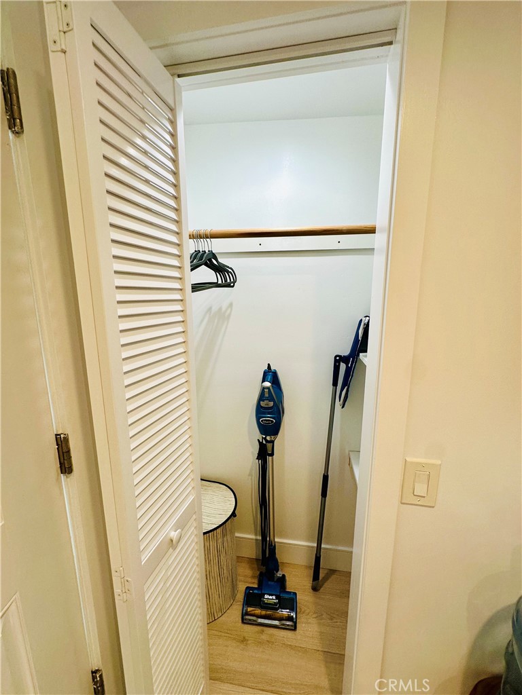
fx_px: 281
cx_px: 261
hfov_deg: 85.7
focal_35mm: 14
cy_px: 348
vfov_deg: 102.1
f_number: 2.2
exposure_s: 1/120
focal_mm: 2.22
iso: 125
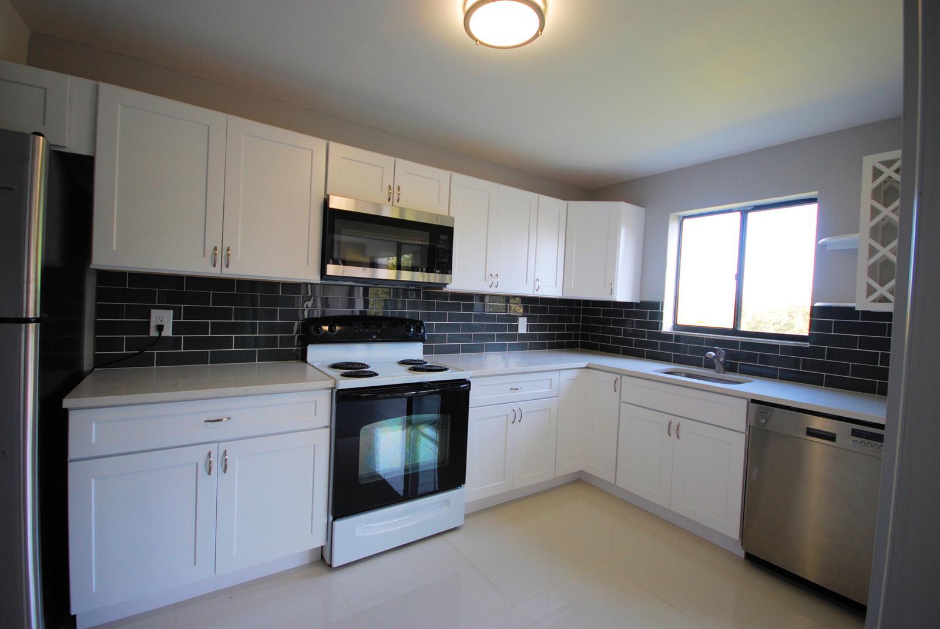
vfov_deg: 77.4
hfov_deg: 100.3
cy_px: 314
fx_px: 392
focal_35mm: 15
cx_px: 470
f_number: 4
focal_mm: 10
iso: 200
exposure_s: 1/40
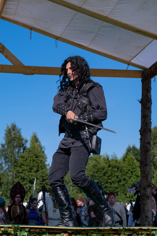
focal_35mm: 90
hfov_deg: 15.2
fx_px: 589
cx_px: 87
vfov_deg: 22.6
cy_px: 118
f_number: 4
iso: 160
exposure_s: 1/1250
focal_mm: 40.1
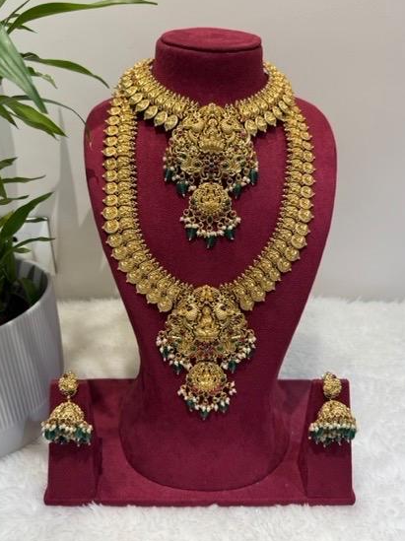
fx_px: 437
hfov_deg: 49.7
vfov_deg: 63.5
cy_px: 263
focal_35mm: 28
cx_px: 197
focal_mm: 6.76
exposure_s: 1/100
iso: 64
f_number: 1.78
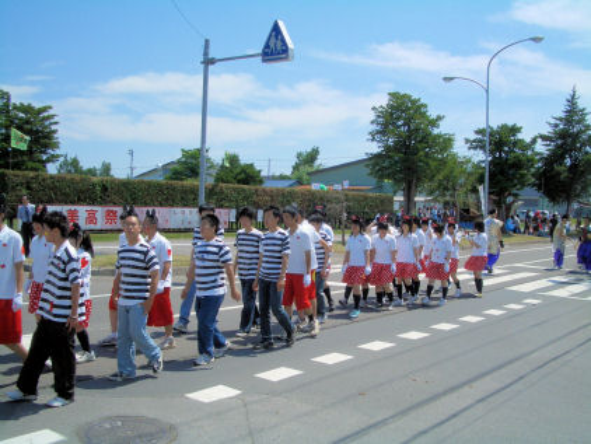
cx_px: 296
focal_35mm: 41
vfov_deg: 35.2
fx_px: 700
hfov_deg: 45.8
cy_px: 222
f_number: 4.6
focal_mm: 6.8
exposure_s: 1/800
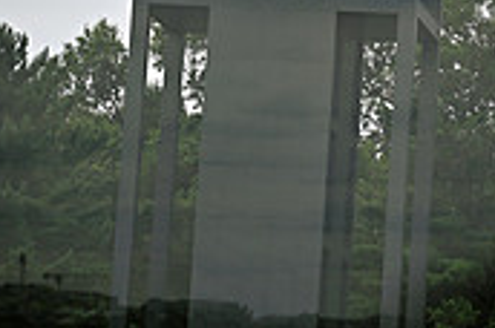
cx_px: 294
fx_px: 3706
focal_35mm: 270
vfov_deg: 5.0
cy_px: -213
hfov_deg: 7.6
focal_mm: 103
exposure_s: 1/320
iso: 110
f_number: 4
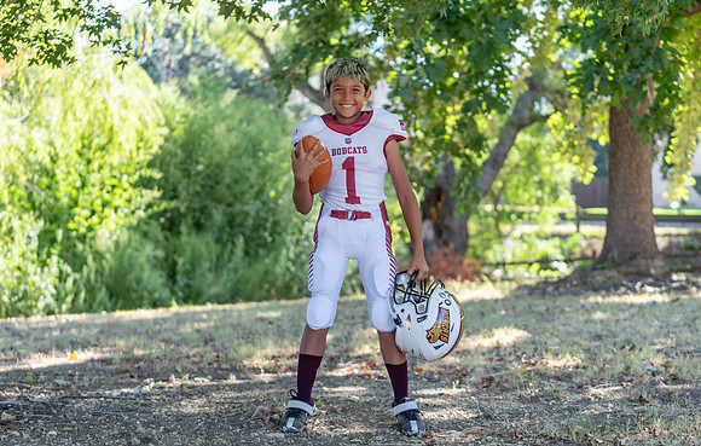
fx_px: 1416
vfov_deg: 17.9
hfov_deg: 27.8
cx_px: 349
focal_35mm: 74
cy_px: 232
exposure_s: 1/320
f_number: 2.8
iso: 200
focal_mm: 70
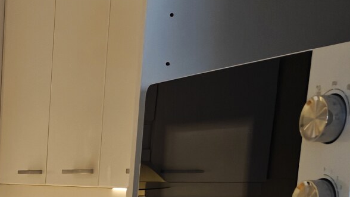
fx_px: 891
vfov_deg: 11.8
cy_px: 331
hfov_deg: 18.8
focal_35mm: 96
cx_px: -218
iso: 1000
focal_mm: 5.59
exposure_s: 1/50
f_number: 1.8
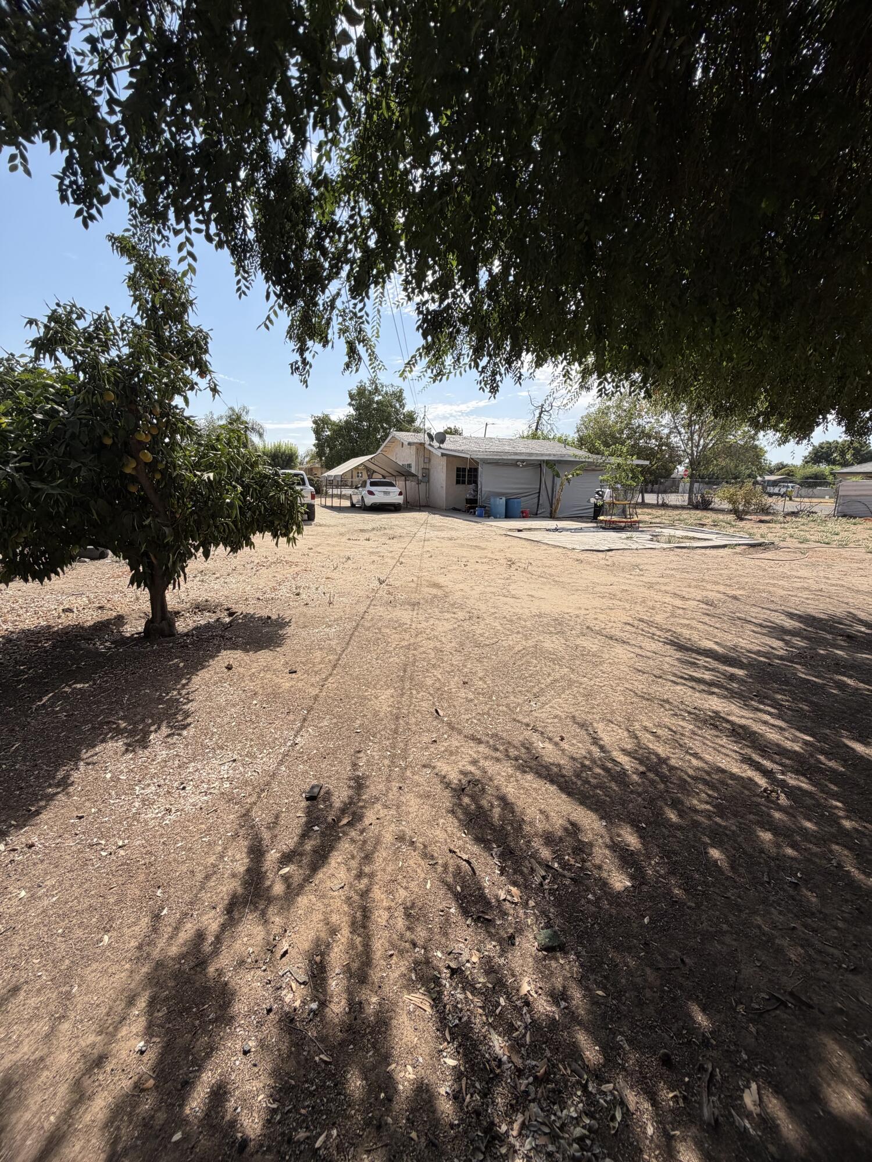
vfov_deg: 102.1
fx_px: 470
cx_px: 436
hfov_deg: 85.7
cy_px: 581
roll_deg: -0.7
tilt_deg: -10.5
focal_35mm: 14
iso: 25
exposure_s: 1/770
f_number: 2.2
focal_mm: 2.22
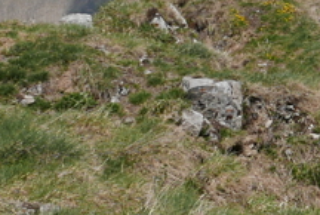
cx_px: 787
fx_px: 1577
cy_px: -102
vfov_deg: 7.7
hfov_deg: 10.0
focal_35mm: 177
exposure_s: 1/1600
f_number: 5.6
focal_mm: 14.4
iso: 200
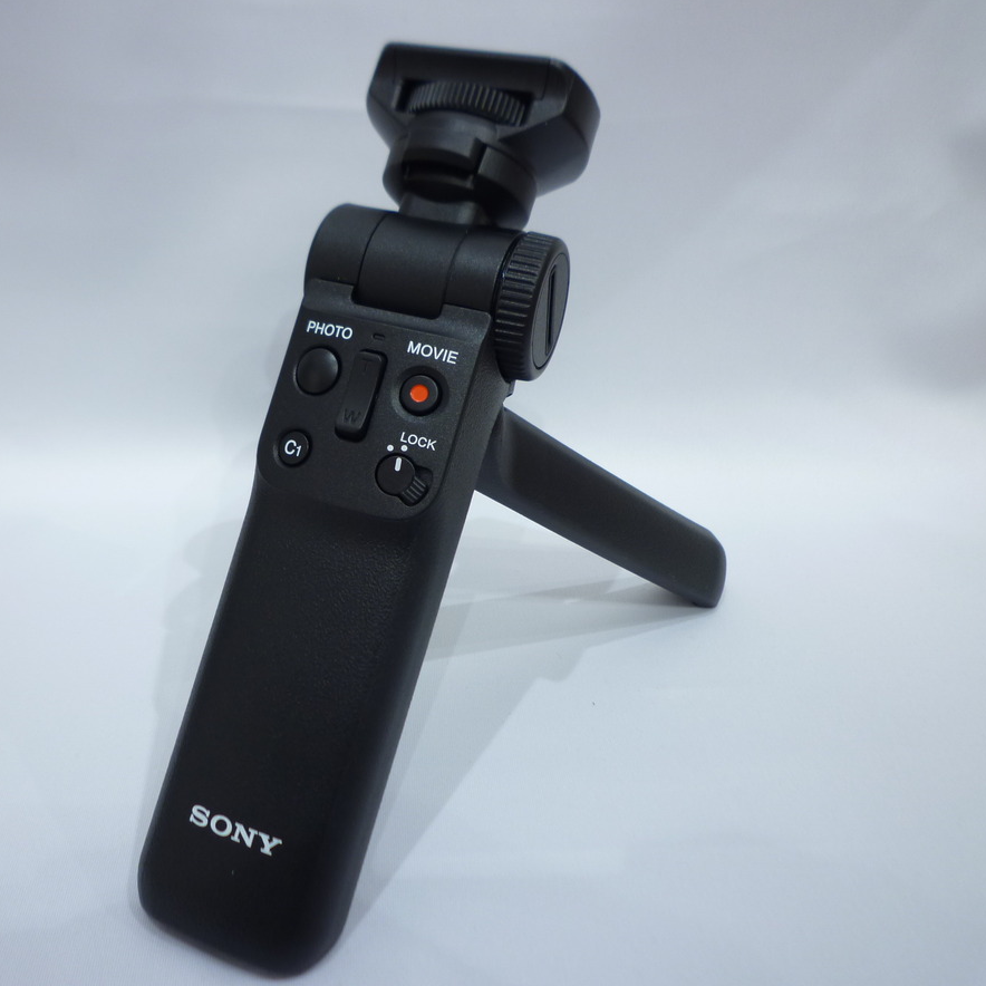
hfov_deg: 53.5
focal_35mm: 30
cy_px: 489
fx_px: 967
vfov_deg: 54.0
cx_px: 376
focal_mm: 4.4
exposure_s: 1/40
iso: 80
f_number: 2.8
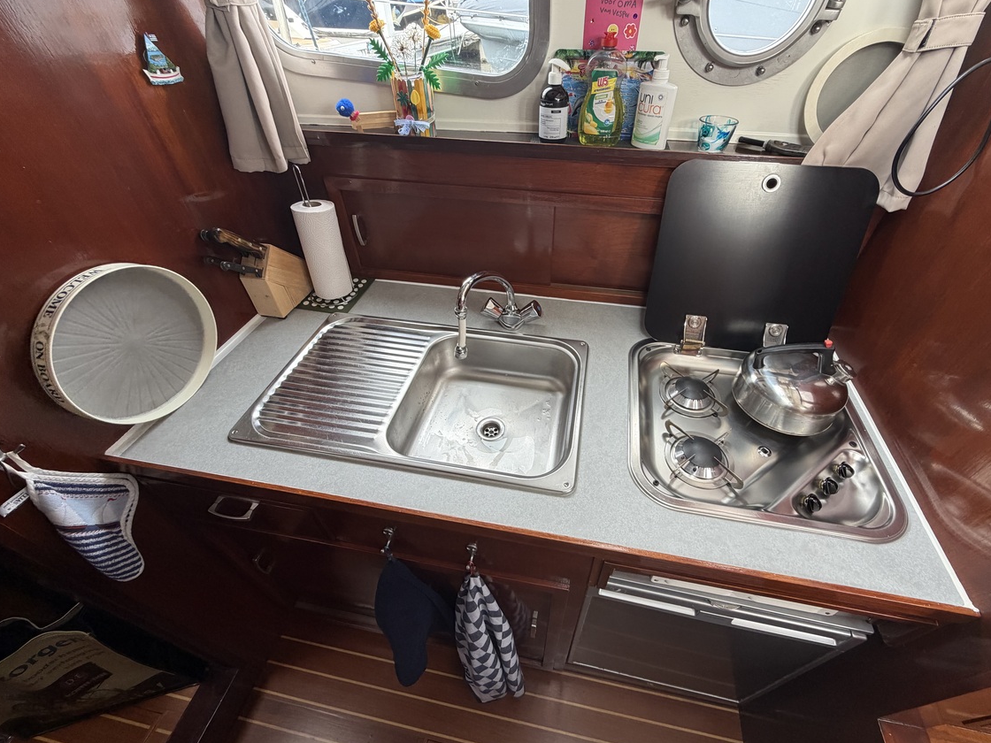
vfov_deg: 81.7
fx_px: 429
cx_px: 526
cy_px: 357
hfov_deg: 98.0
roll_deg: +2.1
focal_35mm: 15
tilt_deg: -40.7
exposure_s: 1/121
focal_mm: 2.22
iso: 250
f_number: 2.2
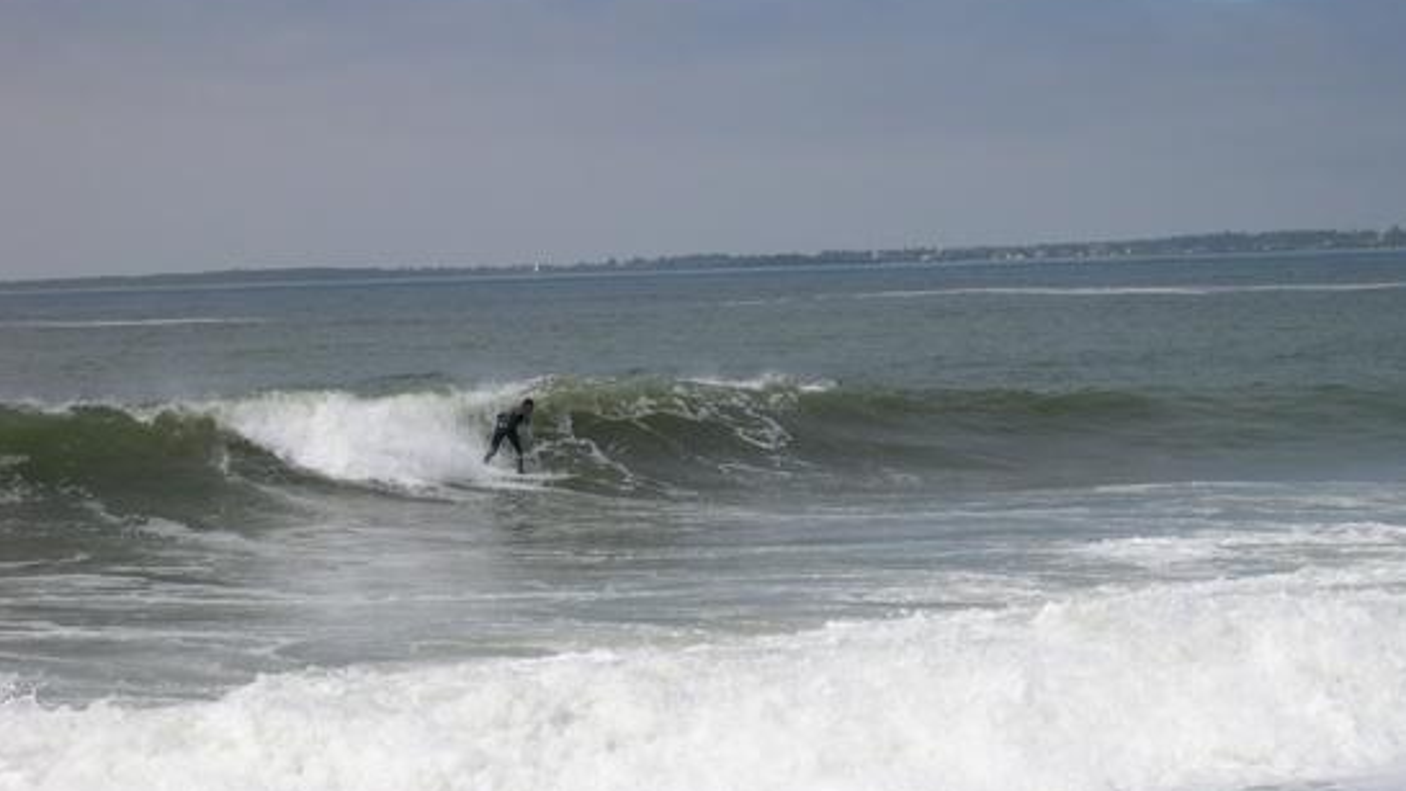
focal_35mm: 125
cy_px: 451
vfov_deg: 9.7
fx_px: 4660
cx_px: 704
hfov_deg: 17.2
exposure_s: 1/137
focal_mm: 24
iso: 100
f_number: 13.4
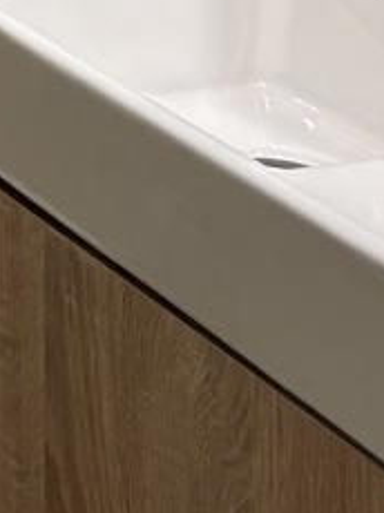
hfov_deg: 8.6
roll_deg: -0.2
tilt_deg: -2.6
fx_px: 2415
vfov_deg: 10.9
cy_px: -571
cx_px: -386
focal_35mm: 163
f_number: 1.6
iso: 160
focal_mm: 5.96
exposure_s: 1/50
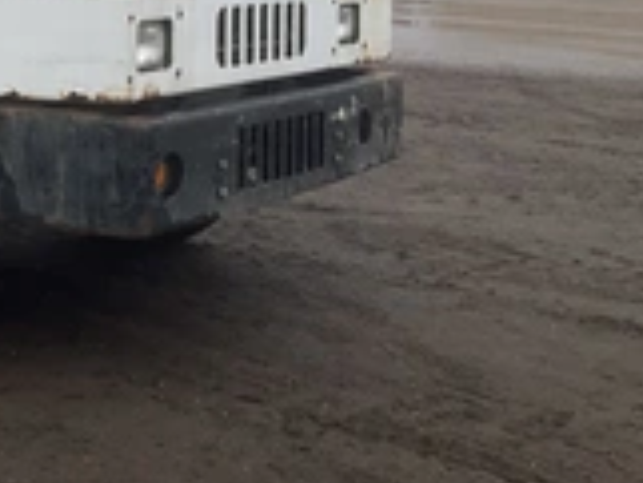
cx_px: -92
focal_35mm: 72
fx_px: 1338
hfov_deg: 24.8
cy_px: -100
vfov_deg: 19.3
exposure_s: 1/620
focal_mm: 3
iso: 25
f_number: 1.8
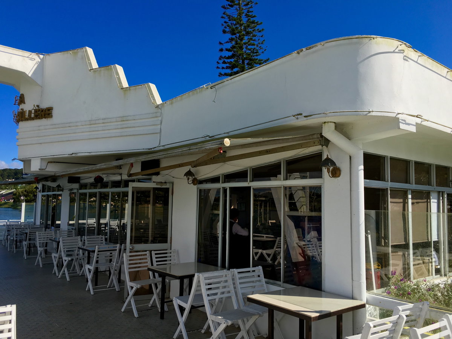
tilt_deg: +6.2
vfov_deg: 48.2
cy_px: 170
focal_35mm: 29
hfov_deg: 61.7
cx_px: 226
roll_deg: -1.6
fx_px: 379
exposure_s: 1/1451
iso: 25
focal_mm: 4.15
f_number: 2.2
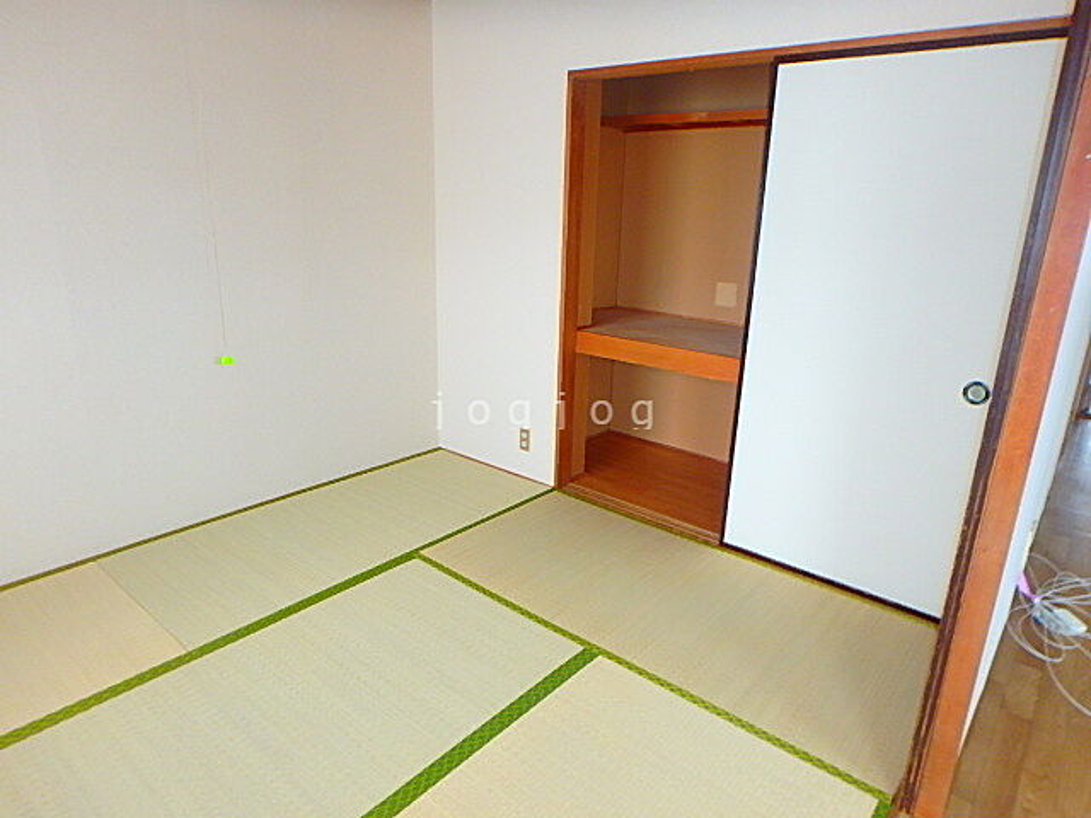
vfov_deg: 63.4
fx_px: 662
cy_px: 409
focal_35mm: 21
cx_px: 546
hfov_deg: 79.0
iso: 250
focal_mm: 3.7
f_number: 3.5
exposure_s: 1/30
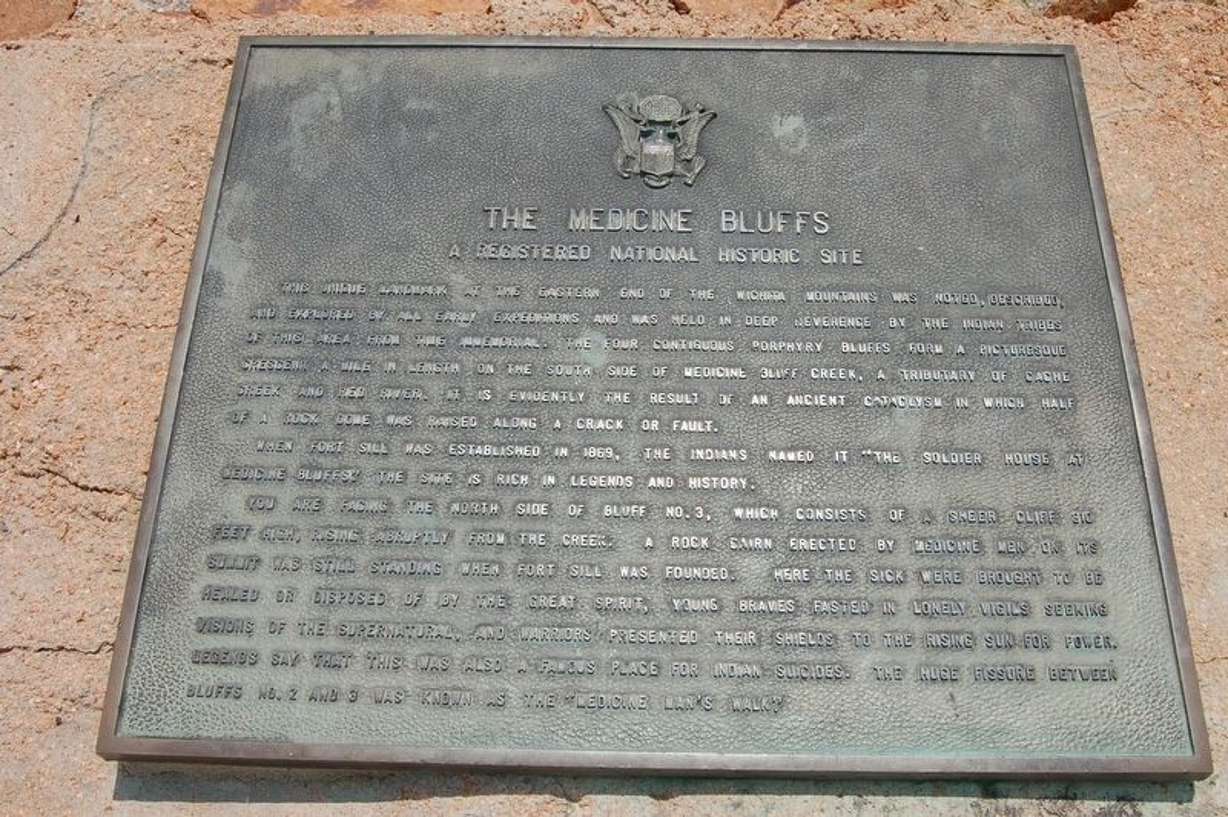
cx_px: 614
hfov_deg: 53.2
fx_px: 1227
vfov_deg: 36.8
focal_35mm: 36
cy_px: 408
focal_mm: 24
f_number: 10
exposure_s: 1/400
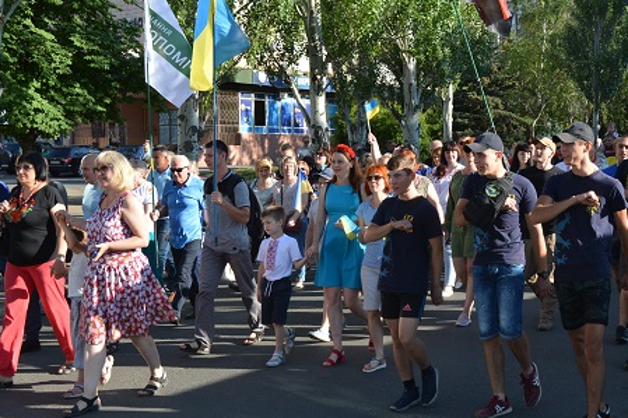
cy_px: 173
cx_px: 400
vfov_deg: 23.7
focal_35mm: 57
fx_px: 994
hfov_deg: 34.8
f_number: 8
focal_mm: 28
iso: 200
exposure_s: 1/250
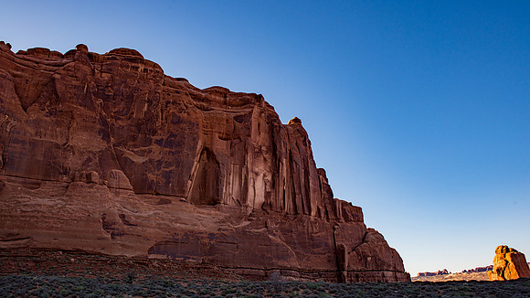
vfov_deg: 45.7
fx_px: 353
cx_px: 265
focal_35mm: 25
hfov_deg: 73.7
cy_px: 160
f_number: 5.6
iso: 100
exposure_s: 1/250
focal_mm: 24
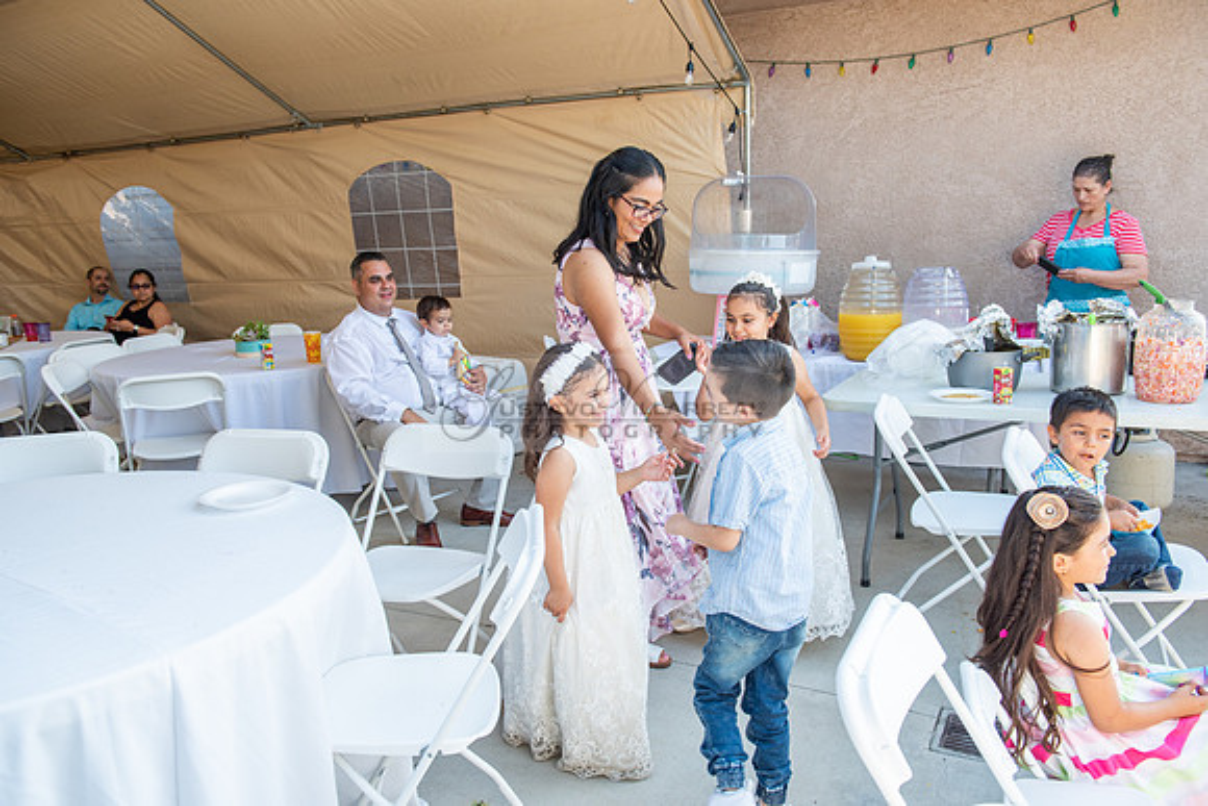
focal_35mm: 29
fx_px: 973
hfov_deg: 63.6
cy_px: 403
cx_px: 604
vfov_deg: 45.0
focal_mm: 29
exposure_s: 1/250
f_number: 4.5
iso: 200
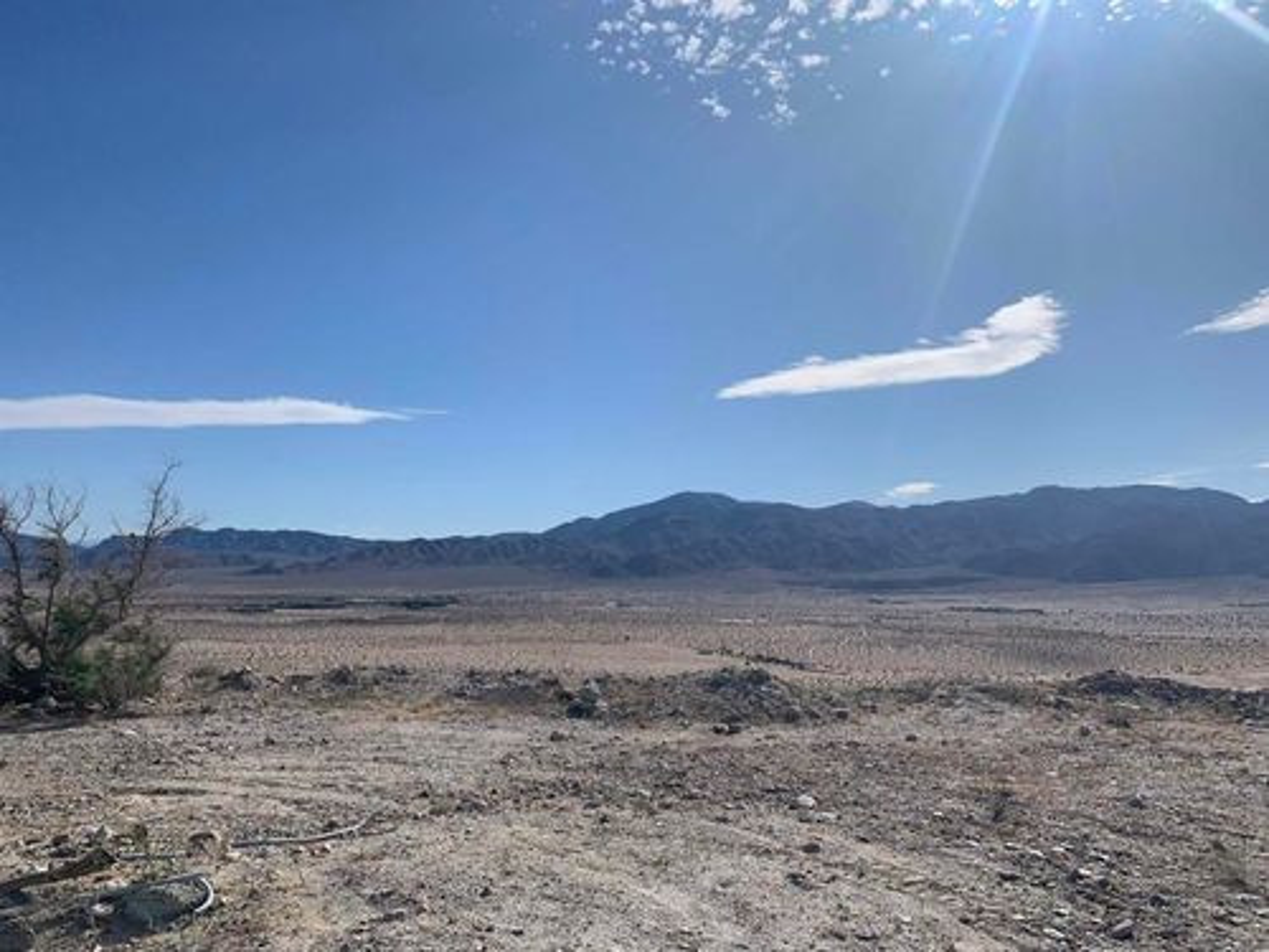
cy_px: 476
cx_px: 634
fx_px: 953
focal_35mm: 26
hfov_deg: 67.3
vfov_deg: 53.1
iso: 25
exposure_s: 1/6897
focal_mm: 4.25
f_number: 1.8
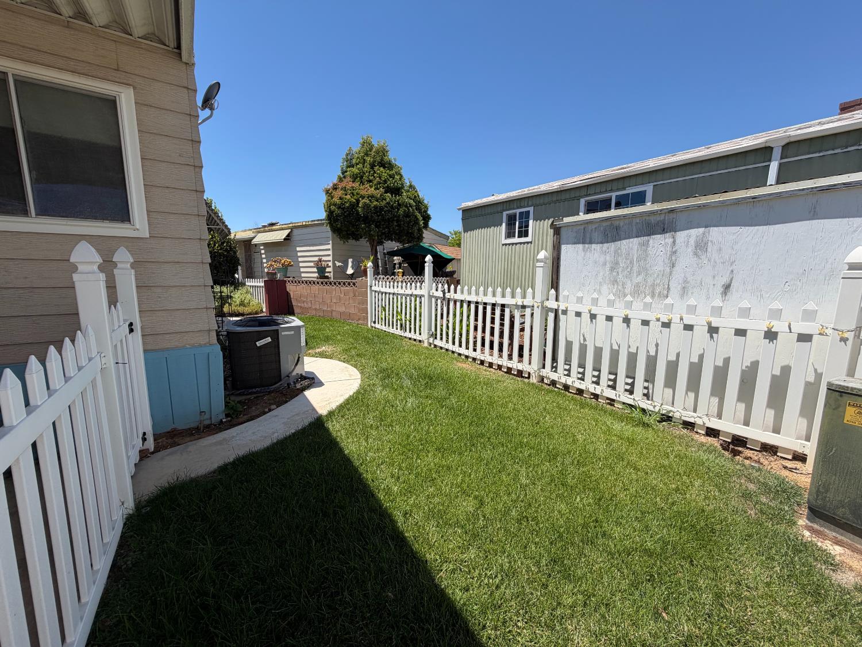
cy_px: 324
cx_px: 431
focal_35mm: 14
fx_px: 349
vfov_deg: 85.7
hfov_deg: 102.1
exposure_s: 1/770
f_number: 2.2
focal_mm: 2.22
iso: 25
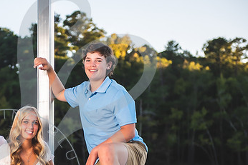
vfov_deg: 12.3
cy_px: 122
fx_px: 765
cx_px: 36
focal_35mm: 111
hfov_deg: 18.2
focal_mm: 62
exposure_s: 1/250
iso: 100
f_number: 2.8
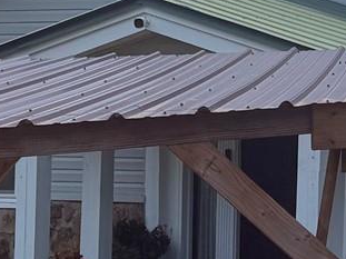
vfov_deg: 9.2
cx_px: 468
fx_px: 1579
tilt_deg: +4.9
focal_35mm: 158
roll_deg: +0.1
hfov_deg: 12.1
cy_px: -103
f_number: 1.78
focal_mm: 6.76
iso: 80
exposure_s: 1/4975
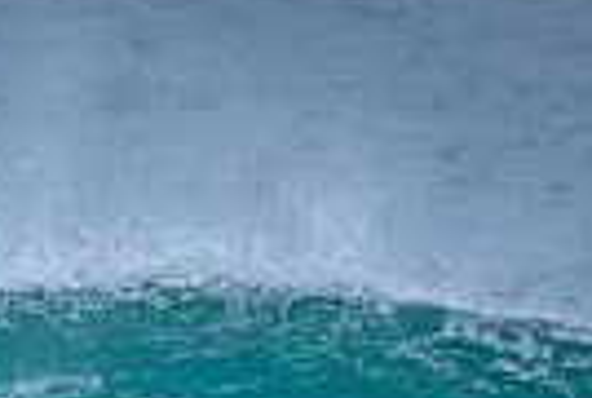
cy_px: 789
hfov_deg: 0.6
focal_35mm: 3457
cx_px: -406
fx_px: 56975
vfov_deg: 0.4
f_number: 6.3
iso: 1800
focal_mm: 800
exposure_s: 1/2000
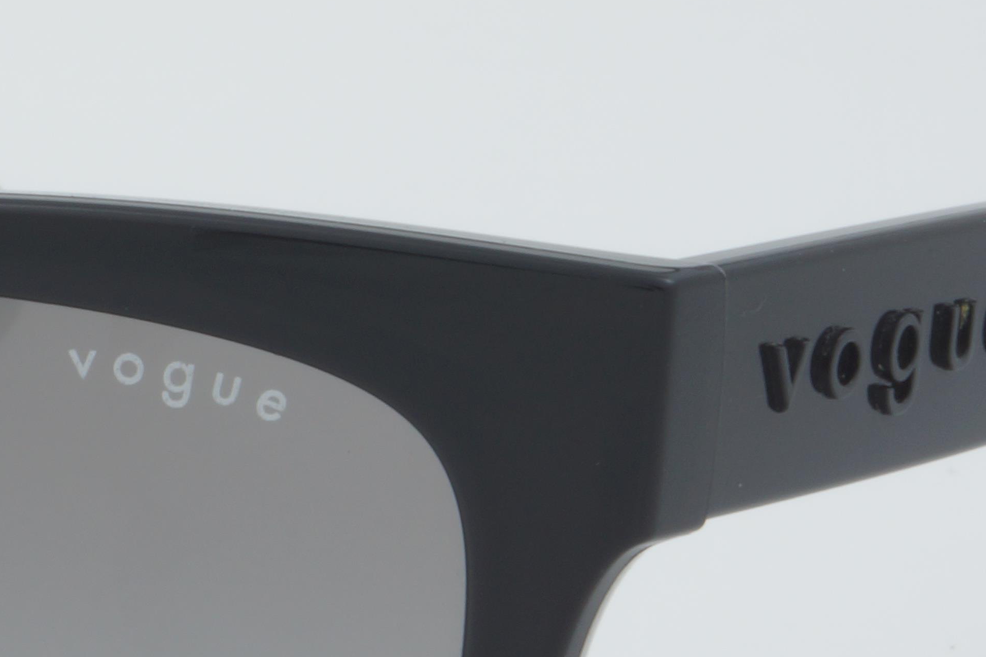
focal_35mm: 235
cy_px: 462
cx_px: -15
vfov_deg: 5.8
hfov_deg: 8.7
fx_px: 6436
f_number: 32
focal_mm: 50
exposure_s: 1/3
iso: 100
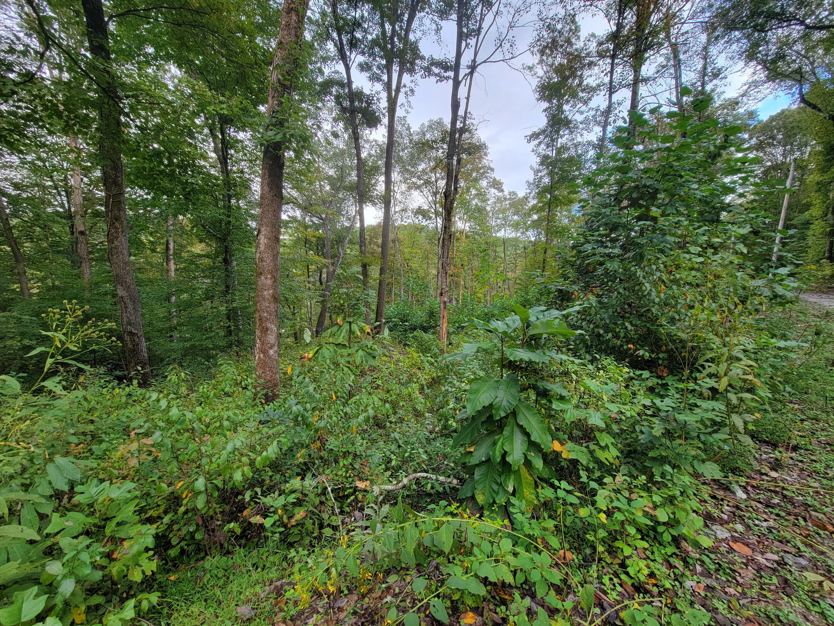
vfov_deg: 89.9
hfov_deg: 106.2
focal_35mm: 13
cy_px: 313
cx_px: 417
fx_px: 313
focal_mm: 2.2
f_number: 2.2
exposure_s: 1/120
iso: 64
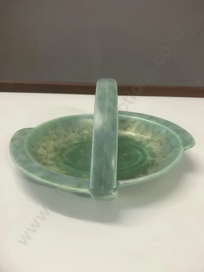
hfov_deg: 49.7
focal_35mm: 28
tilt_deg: -27.1
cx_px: 102
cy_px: 136
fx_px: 220
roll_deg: -2.0
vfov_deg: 63.4
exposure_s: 1/50
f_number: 1.8
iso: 100
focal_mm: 3.99
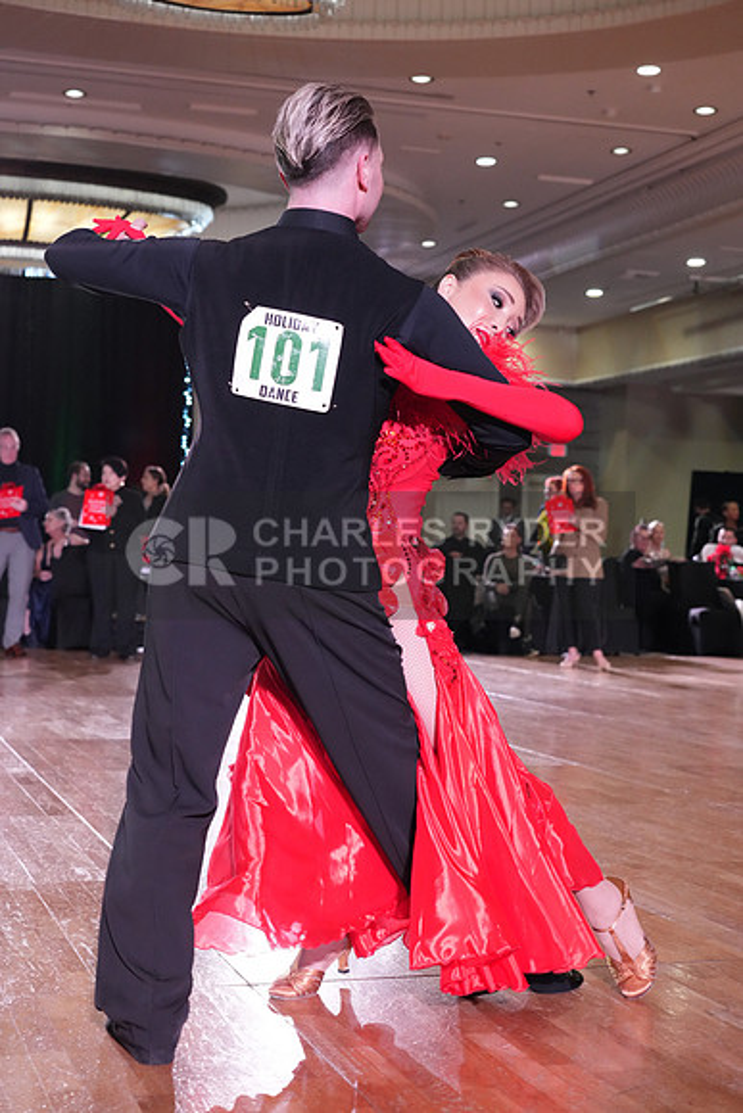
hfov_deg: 25.5
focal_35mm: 53
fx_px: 1640
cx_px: 372
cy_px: 556
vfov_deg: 37.5
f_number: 5
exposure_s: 1/320
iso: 5000
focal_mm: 53
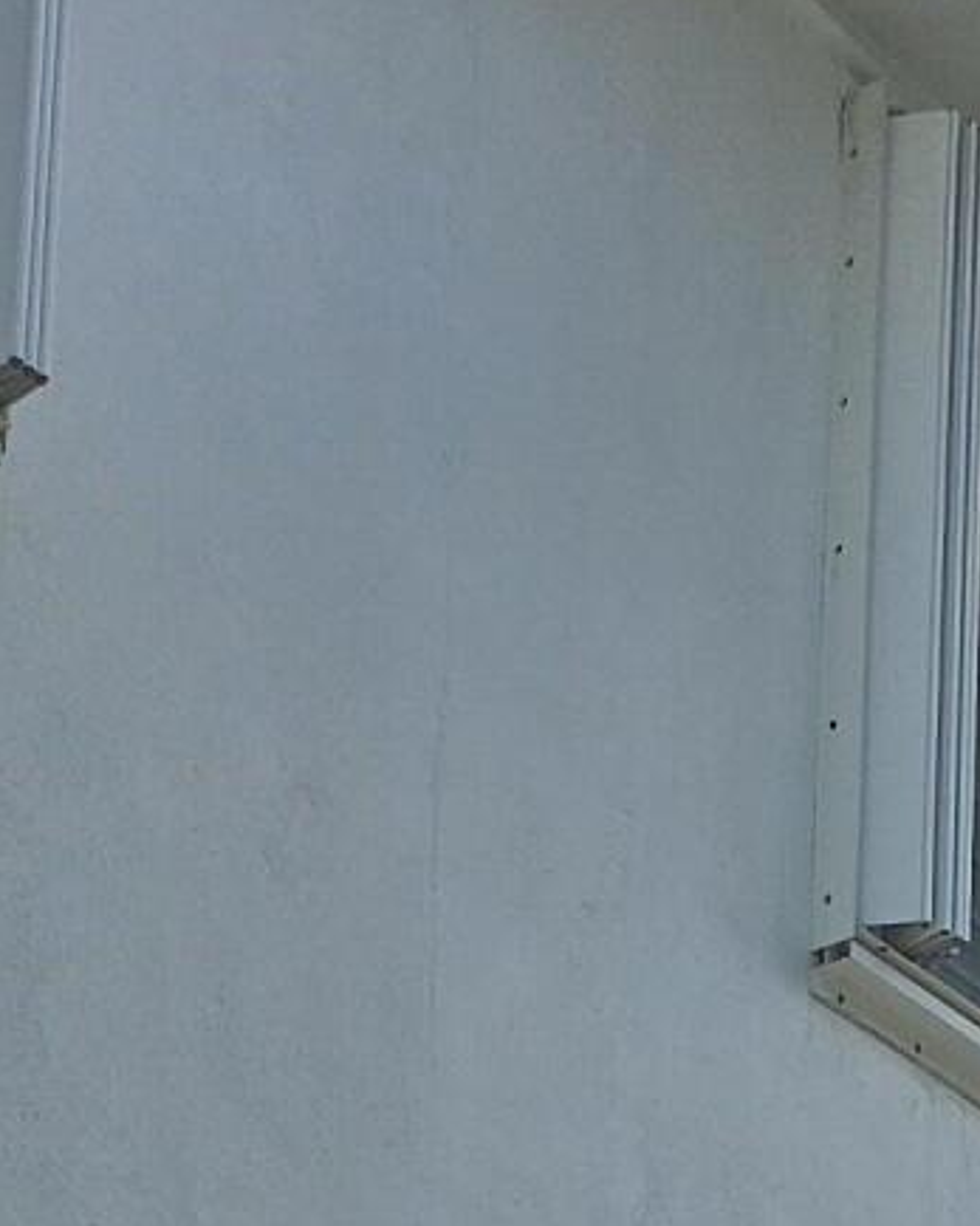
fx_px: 3917
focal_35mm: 108
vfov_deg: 14.2
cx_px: 1209
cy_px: 2613
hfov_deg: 13.8
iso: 50
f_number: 1.8
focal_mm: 5
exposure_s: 1/4860
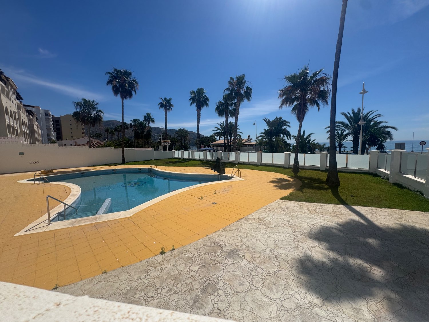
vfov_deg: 85.7
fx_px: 174
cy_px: 161
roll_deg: +1.3
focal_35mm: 14
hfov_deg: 102.1
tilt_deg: -5.3
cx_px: 214
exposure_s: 1/3906
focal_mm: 2.22
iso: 40
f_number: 2.2
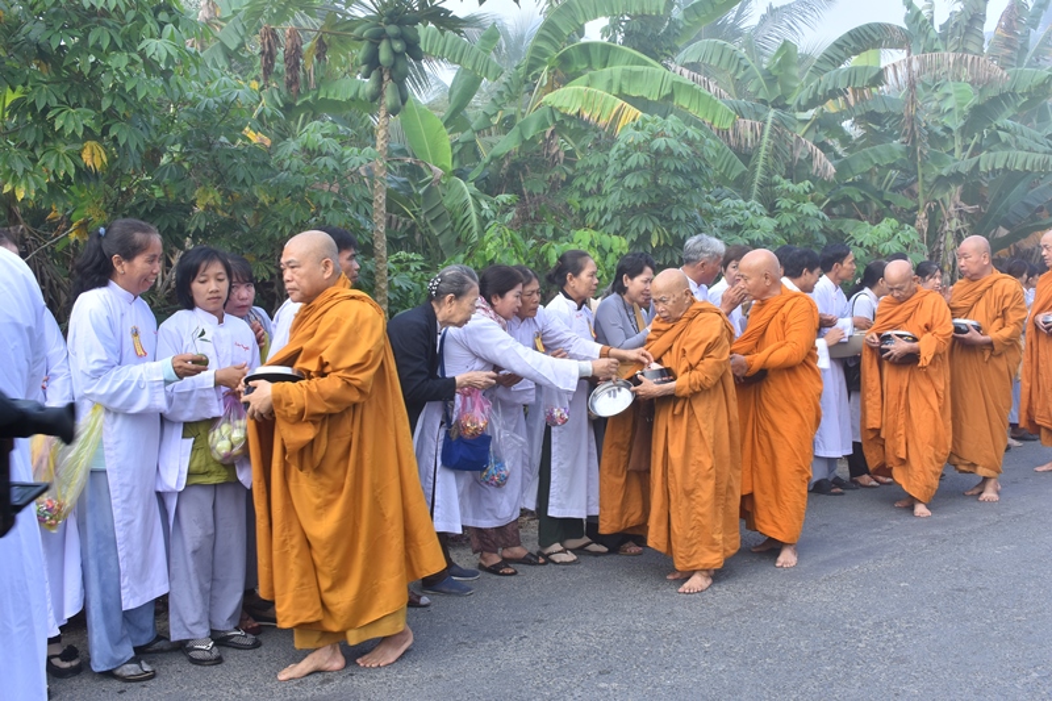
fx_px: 1052
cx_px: 526
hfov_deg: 53.1
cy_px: 350
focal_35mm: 36
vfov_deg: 36.9
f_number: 11
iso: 200
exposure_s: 1/60
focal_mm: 24
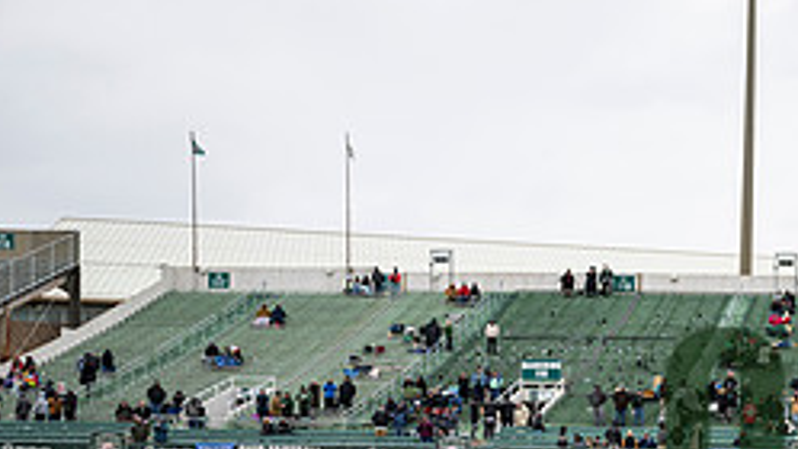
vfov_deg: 14.3
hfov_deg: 23.8
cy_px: 479
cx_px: 907
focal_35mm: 83
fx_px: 1756
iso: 100
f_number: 2.8
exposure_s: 1/500
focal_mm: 34
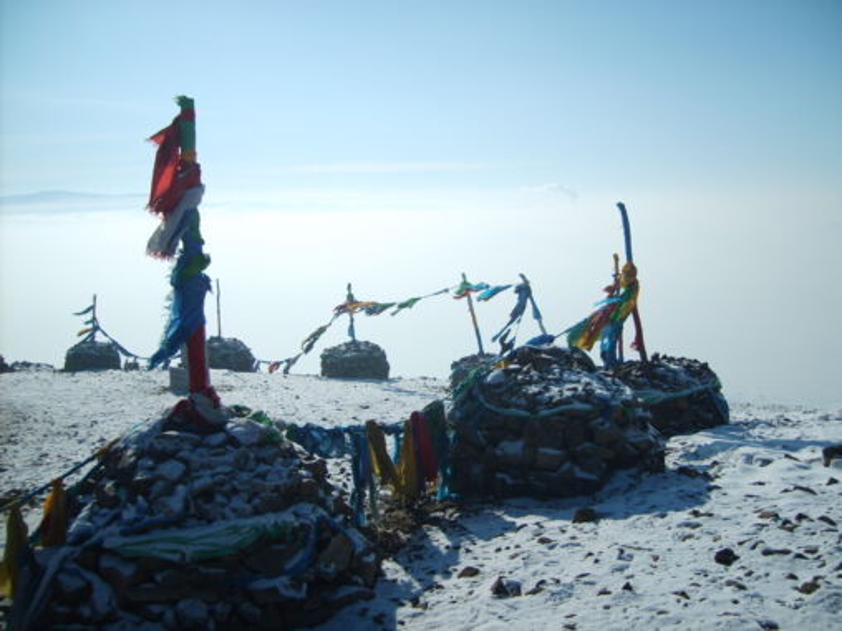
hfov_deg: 52.6
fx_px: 851
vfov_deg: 40.7
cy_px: 316
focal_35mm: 35
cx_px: 421
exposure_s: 1/500
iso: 50
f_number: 7.1
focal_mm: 5.8
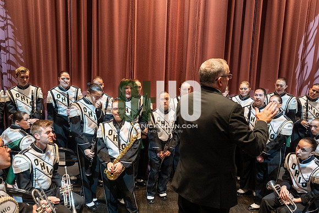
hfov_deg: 61.9
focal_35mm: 30
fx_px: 266
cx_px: 160
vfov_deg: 43.6
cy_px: 106
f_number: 4
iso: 1600
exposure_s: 1/500
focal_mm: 30
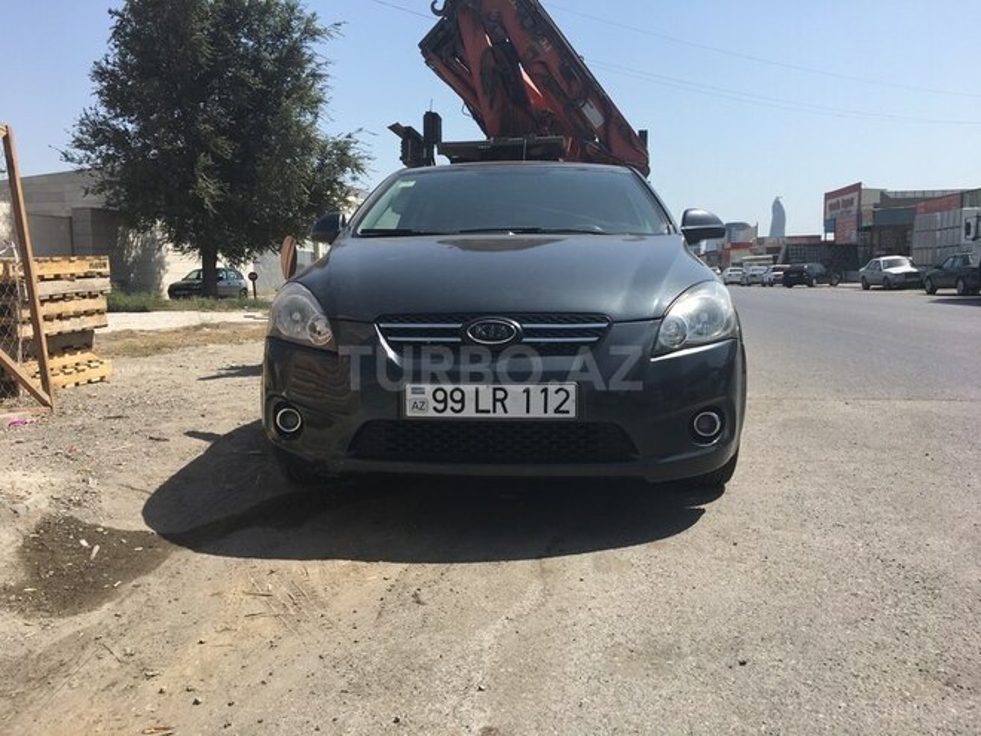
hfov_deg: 61.7
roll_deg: +0.6
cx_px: 490
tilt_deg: -7.0
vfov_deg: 48.2
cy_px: 368
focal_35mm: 29
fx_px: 822
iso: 25
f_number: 2.2
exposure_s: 1/1832
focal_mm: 4.15
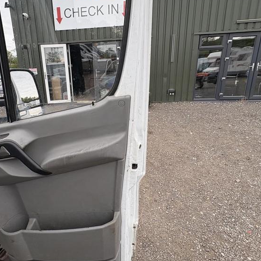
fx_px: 171
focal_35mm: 20
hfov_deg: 73.7
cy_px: 114
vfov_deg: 74.5
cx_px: 99
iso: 50
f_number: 2.2
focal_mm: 2.22
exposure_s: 1/141
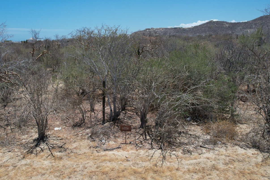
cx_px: 129
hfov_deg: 65.4
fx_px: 210
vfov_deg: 46.1
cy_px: 72
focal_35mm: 28
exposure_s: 1/2500
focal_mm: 8.38
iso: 100
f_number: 2.8
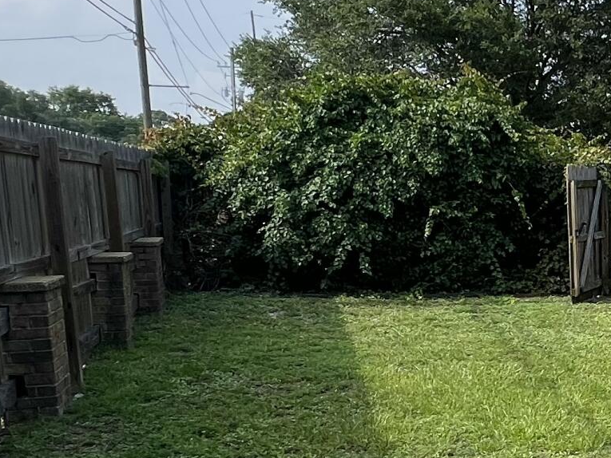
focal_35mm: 51
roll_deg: -0.8
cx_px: 811
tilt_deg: -7.0
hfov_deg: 29.5
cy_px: 324
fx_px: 900
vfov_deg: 28.3
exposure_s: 1/1130
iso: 32
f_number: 1.8
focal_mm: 1.57
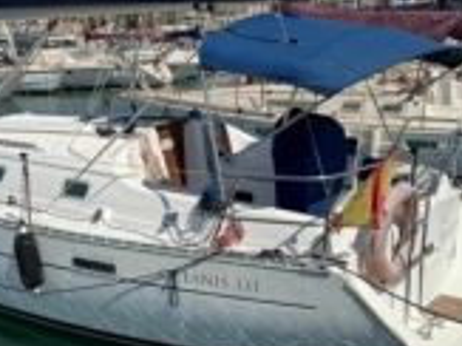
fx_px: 707
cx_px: 173
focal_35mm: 53
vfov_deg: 27.1
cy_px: 267
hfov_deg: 36.0
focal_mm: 6.76
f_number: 1.78
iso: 80
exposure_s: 1/9009
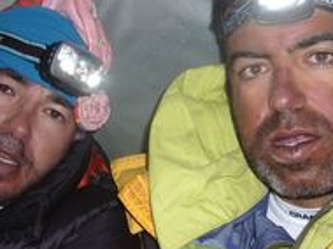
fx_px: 567
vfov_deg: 24.8
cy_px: 135
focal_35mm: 59
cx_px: 151
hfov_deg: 32.7
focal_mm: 4.6
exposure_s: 1/30
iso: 100
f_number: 2.8
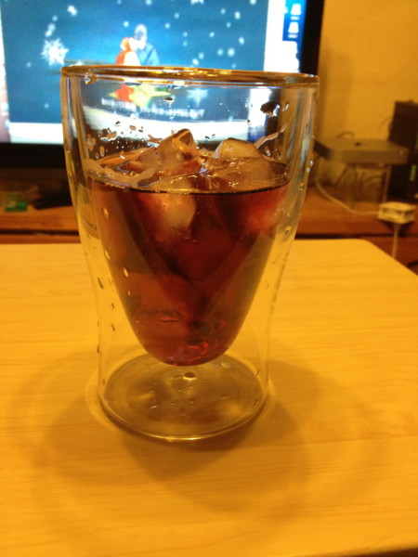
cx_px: 209
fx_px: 564
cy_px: 278
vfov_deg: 52.6
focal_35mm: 35
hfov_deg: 40.7
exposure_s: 1/20
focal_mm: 4.28
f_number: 2.4
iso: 200
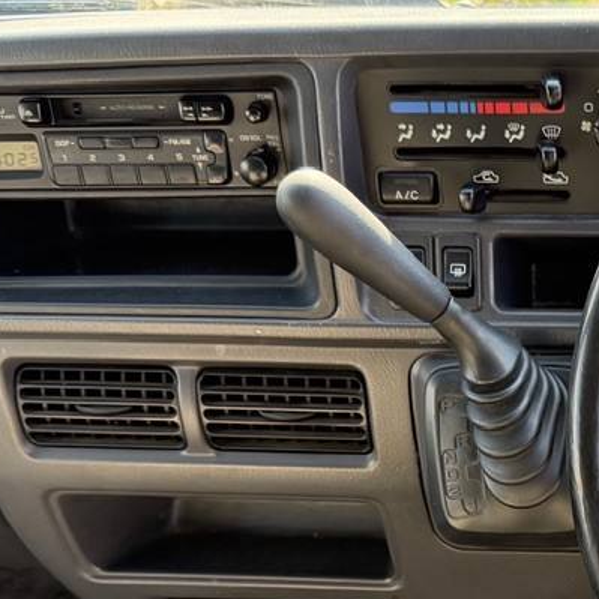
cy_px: 551
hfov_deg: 23.6
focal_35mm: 68
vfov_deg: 24.5
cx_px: 673
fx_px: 1331
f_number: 1.78
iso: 200
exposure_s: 1/231
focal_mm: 6.76
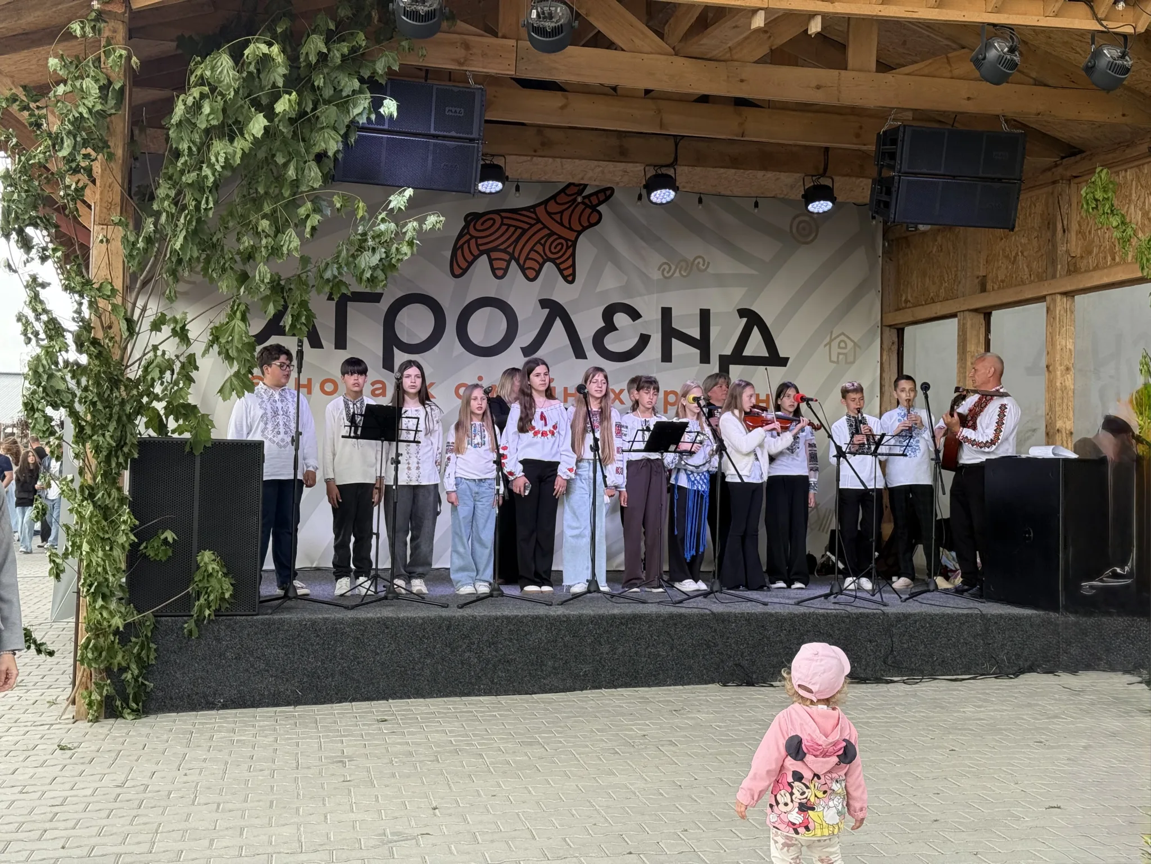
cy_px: 432
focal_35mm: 48
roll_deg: -0.9
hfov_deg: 39.7
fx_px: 1596
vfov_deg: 30.3
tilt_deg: +1.9
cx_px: 576
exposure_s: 1/493
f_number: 1.78
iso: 100
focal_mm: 6.76
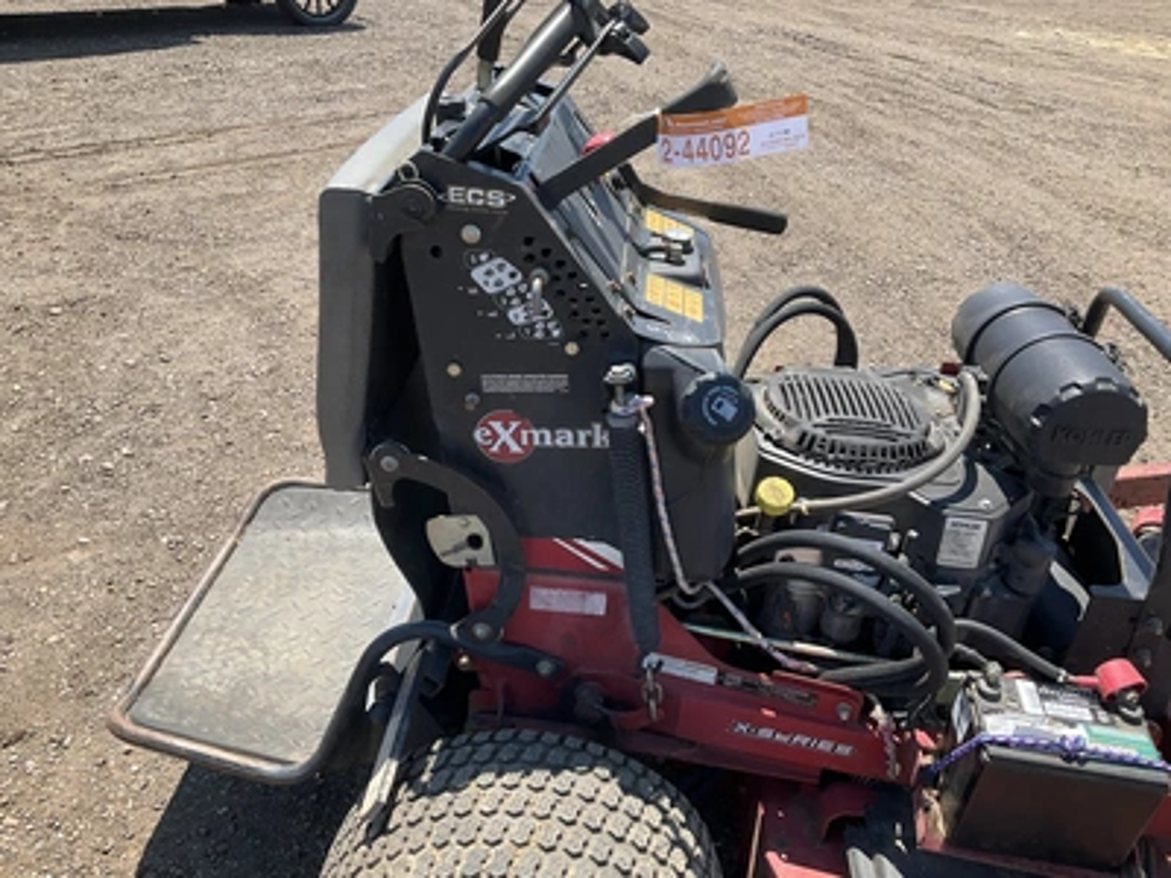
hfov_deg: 61.7
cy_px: 439
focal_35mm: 29
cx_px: 586
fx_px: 981
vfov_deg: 48.2
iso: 25
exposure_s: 1/691
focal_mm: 3
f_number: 1.8
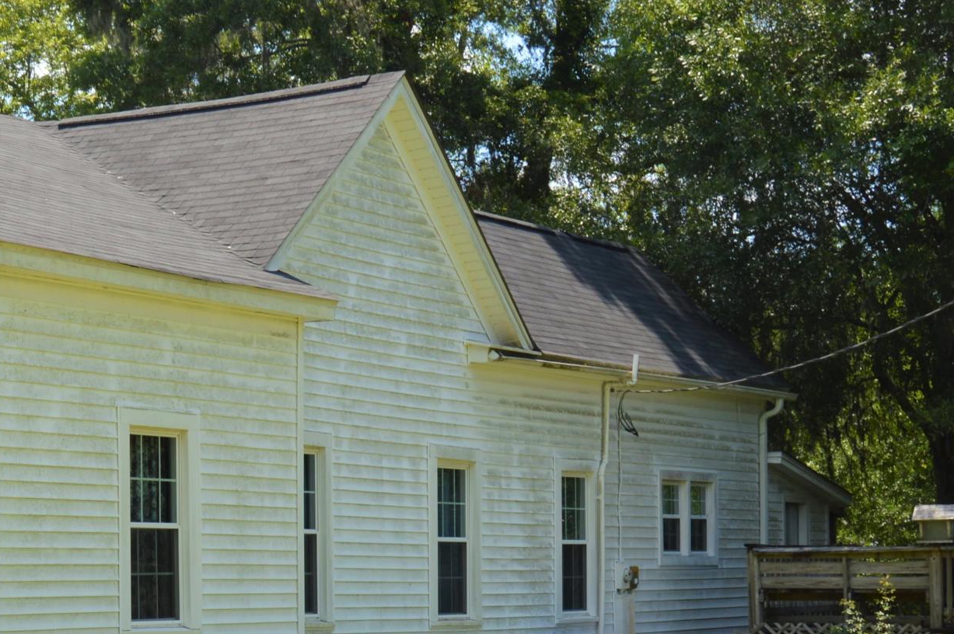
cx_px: 5
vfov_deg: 15.4
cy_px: 500
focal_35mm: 88
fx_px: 2330
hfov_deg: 22.3
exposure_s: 1/200
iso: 100
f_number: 7.1
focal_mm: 24
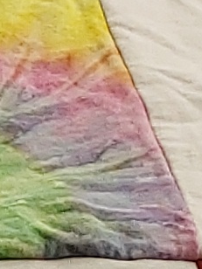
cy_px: 369
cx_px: -463
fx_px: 2311
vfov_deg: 6.6
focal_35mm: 297
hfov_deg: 4.7
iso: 80
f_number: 1.9
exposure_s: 1/60
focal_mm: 2.91
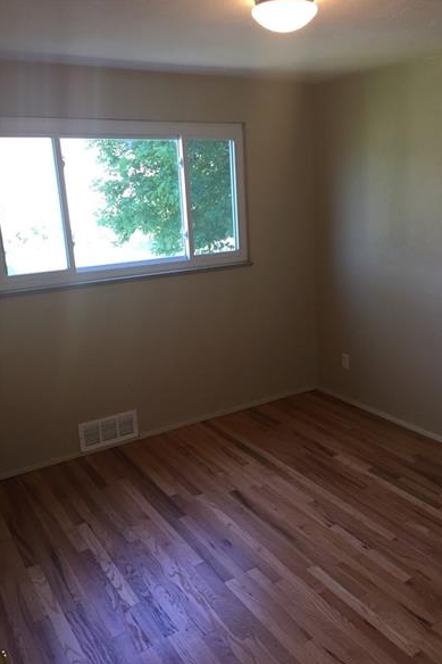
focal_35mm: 31
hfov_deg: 42.2
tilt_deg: -14.8
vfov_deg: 60.3
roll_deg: +1.4
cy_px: 334
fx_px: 571
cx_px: 252
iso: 40
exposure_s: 1/30
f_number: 2.2
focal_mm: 4.15
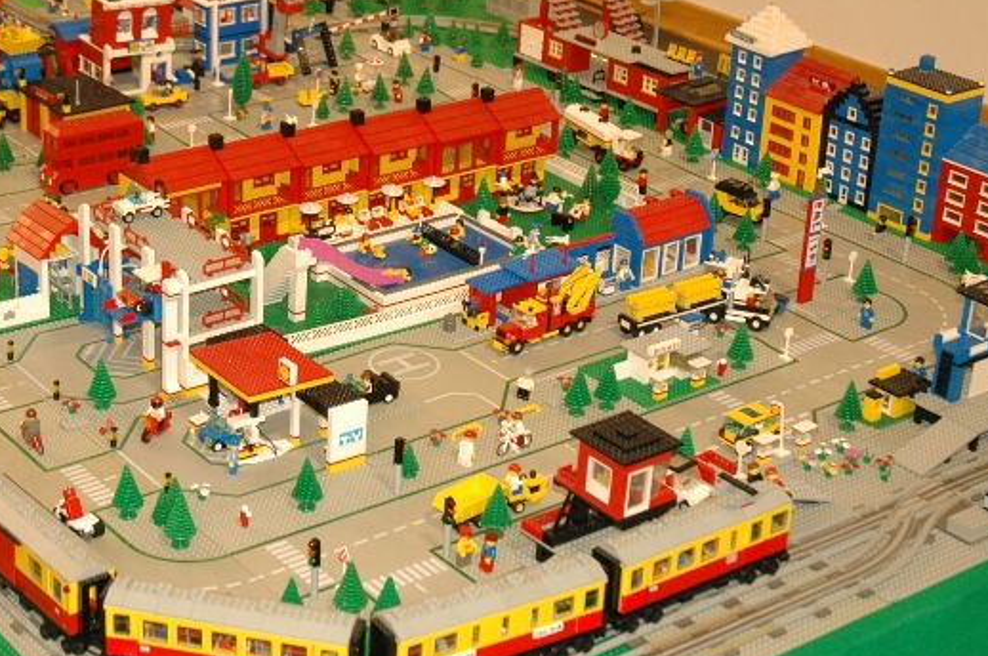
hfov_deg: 28.1
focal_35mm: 72
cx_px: 376
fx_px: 1967
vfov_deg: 18.9
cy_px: 270
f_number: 4
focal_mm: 31
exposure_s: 1/100
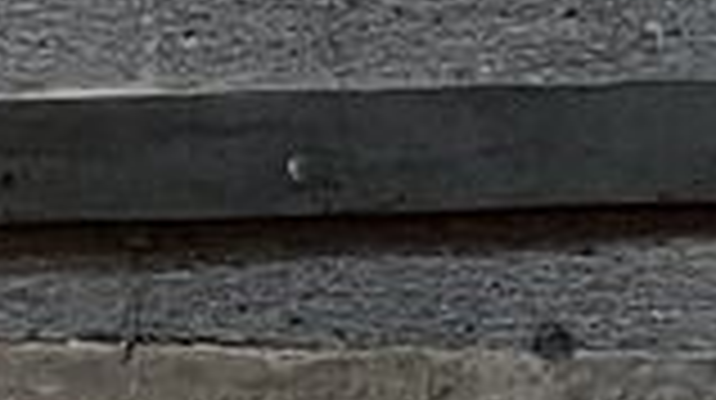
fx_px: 12042
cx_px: 1963
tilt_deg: +11.8
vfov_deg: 1.8
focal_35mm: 635
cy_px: -2265
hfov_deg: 3.3
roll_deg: -0.2
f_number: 2.8
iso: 250
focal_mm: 9
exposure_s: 1/50
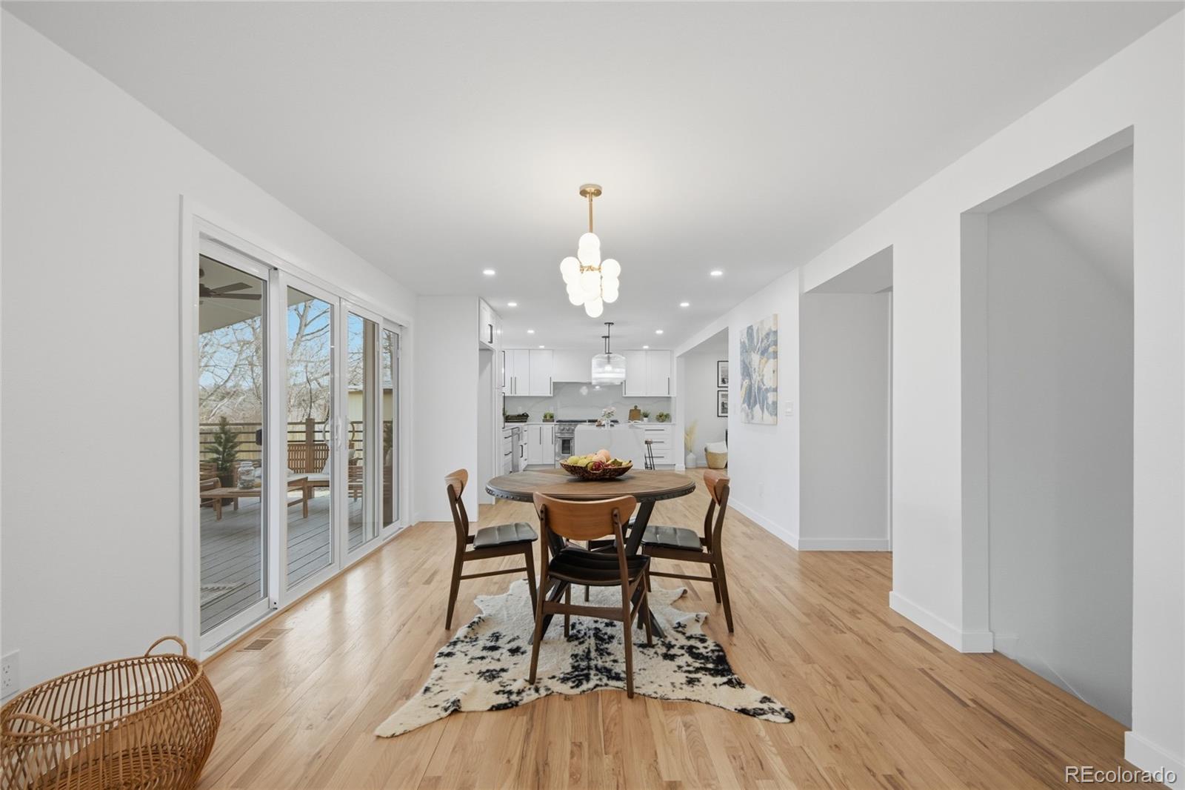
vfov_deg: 77.3
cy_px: 395
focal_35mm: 15
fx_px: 494
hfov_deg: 100.4
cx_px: 592
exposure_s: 1/1000
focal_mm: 10
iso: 400
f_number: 8
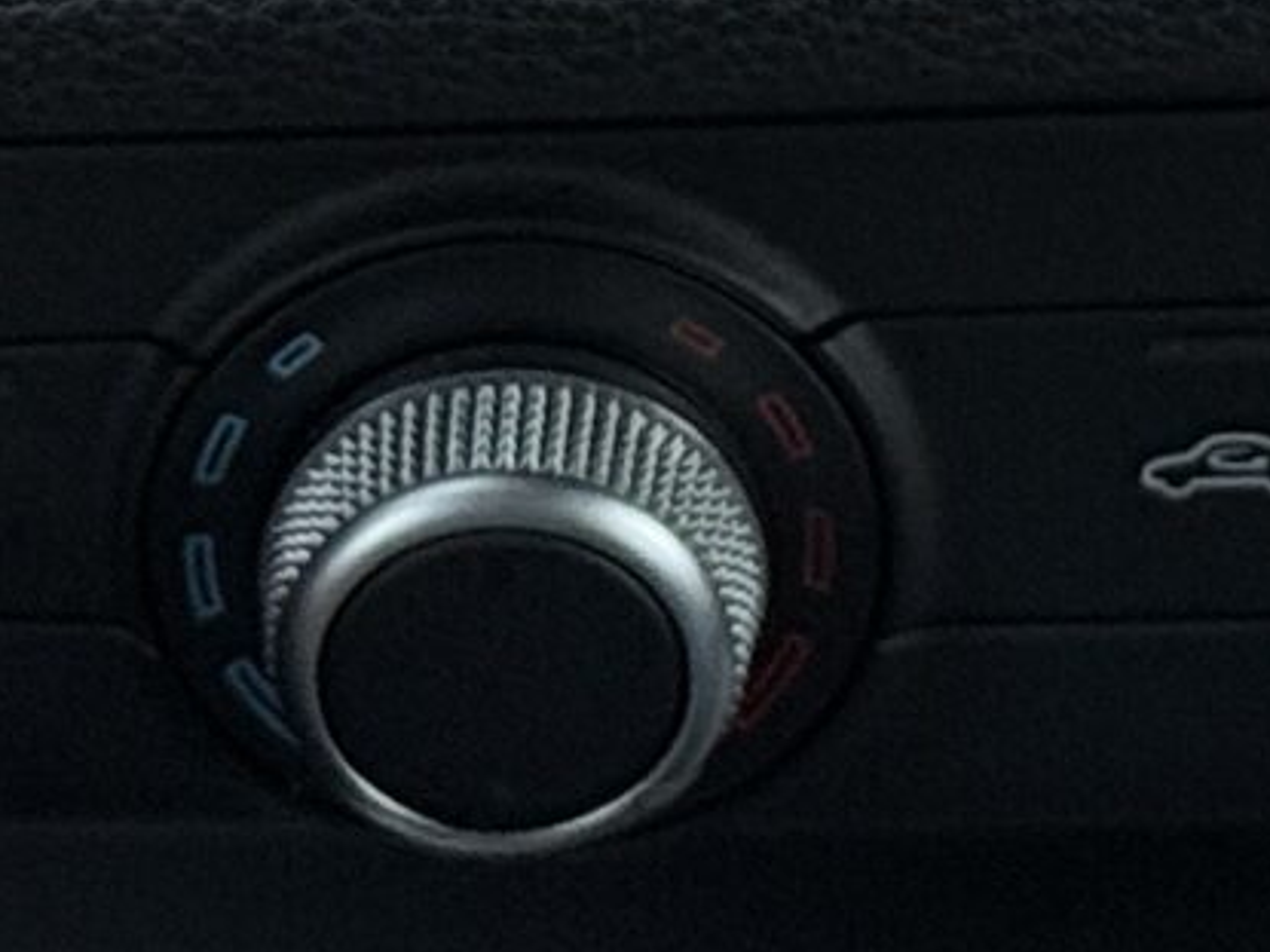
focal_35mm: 296
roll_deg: -0.5
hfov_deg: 6.6
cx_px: 1750
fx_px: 10857
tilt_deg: -26.5
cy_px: -1932
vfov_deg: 4.8
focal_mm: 6.76
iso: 500
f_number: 1.78
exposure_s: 1/40
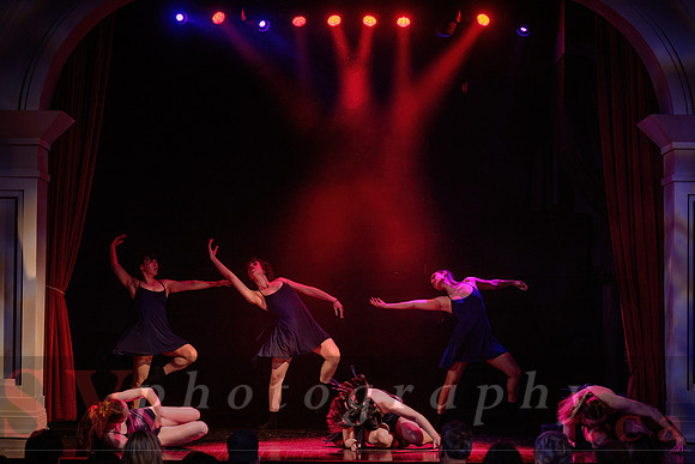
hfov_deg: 20.1
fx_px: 1964
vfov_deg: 13.5
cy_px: 232
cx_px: 348
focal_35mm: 102
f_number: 2.8
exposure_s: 1/200
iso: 1600
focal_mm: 100
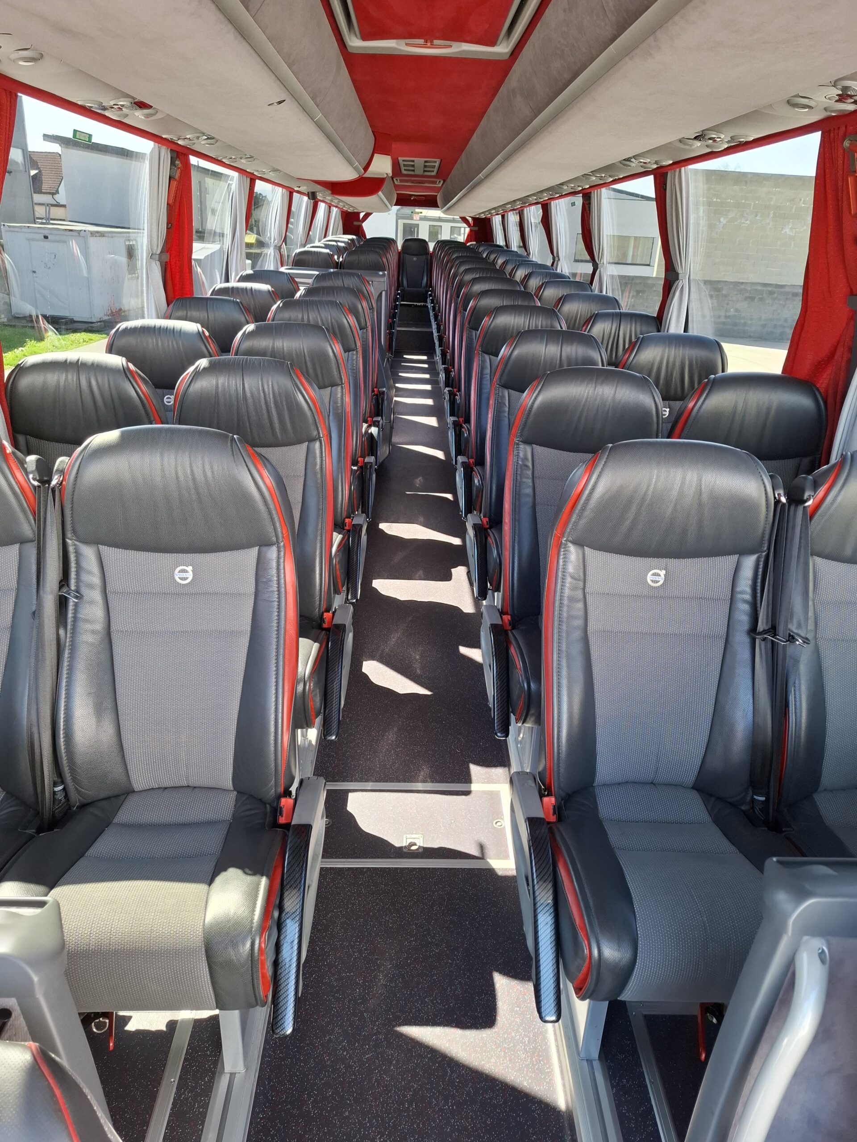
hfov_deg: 58.9
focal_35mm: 23
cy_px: 571
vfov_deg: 73.9
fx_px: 759
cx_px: 428
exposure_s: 1/100
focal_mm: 5.54
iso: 80
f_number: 1.8
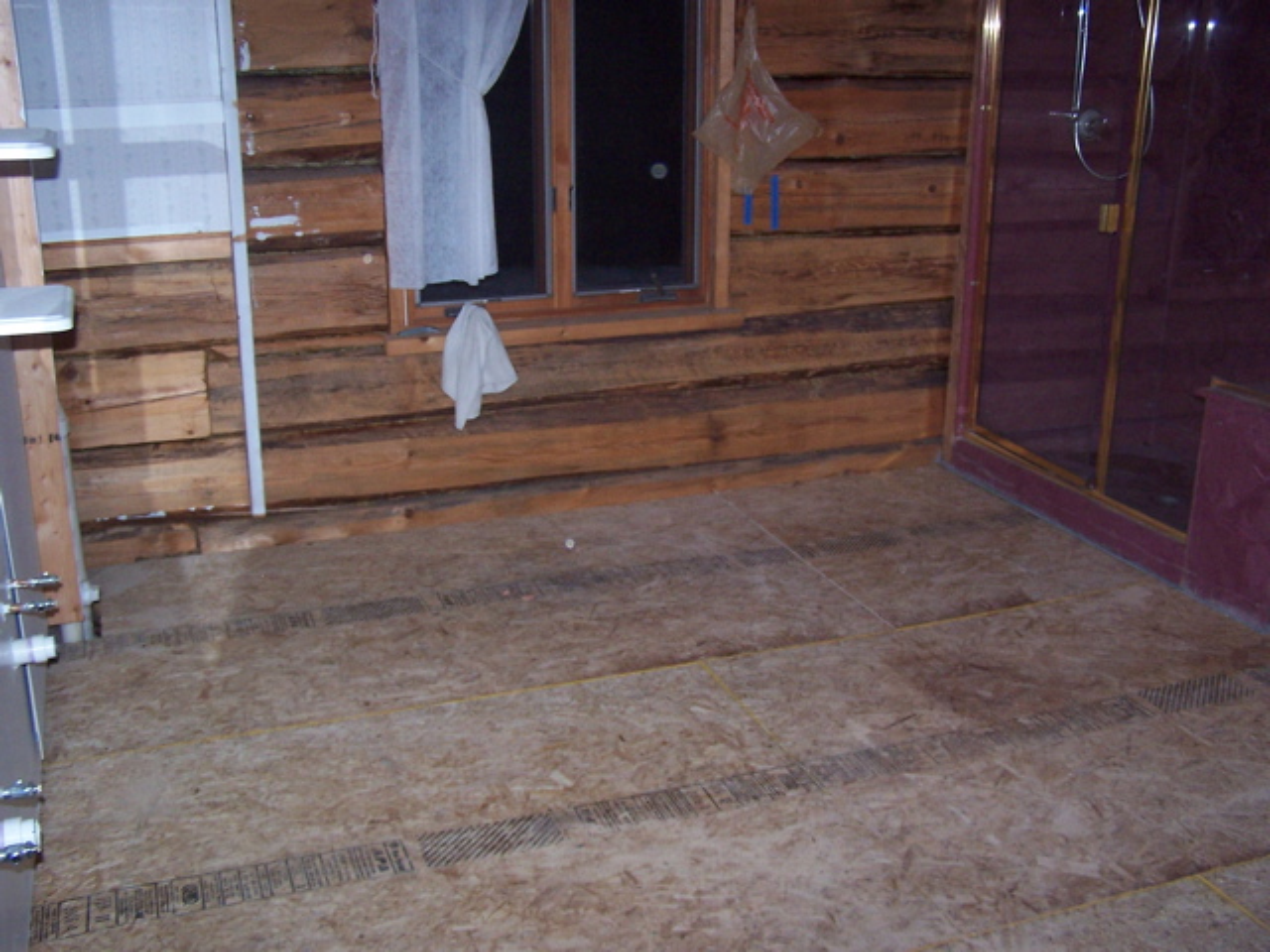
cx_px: 635
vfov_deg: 37.7
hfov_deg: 49.0
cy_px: 476
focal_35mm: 38
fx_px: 1394
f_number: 2.8
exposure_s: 1/60
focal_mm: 6.3
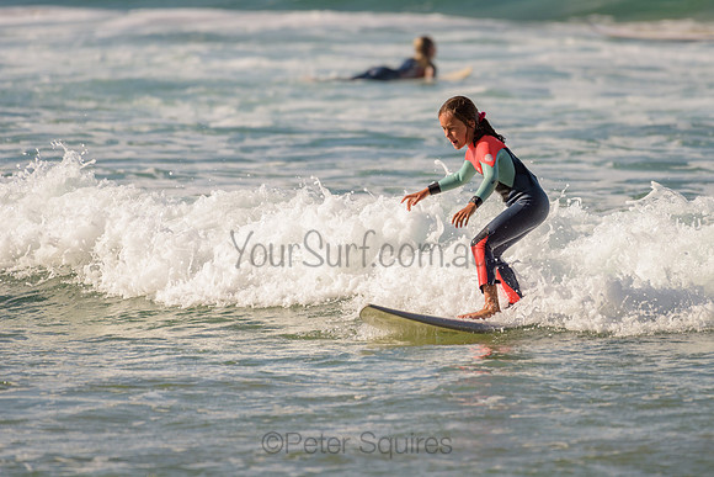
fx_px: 12167
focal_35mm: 613
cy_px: 184
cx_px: 438
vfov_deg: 2.2
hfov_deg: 3.4
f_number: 5.6
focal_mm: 500
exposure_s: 1/2000
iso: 110
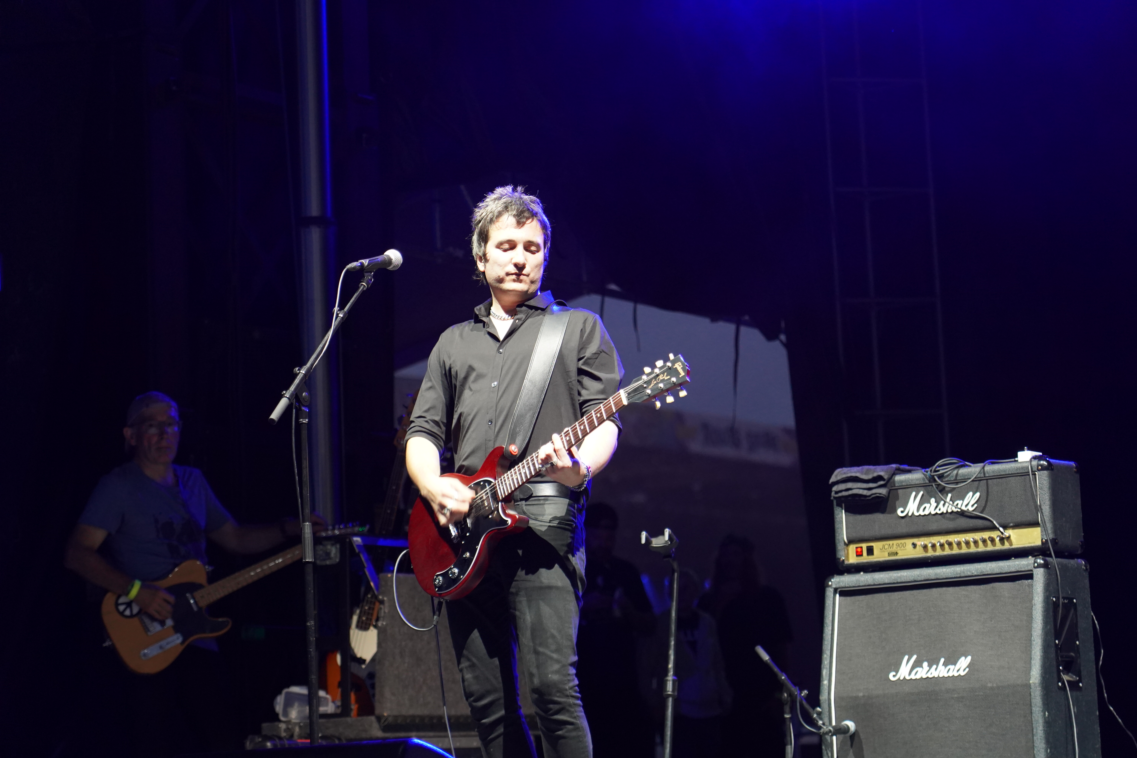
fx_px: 3316
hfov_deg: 19.5
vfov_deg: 13.0
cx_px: 568
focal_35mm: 105
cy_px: 379
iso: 3200
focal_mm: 105
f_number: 4
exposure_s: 1/125
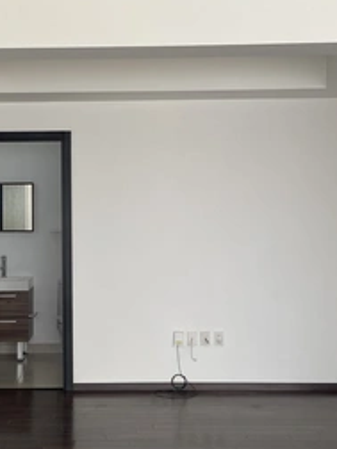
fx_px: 805
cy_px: 184
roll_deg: +1.6
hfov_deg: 23.5
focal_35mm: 62
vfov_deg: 31.1
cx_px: 95
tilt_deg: +2.9
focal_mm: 4.25
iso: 50
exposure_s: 1/122
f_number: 1.8
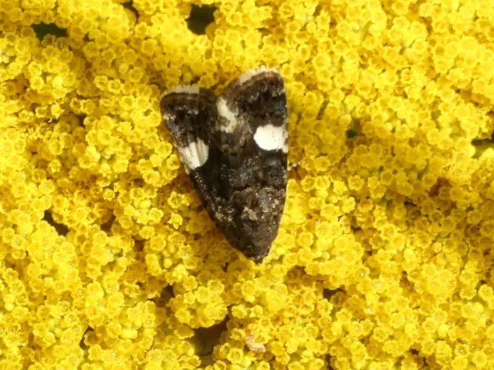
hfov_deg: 10.8
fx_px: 2612
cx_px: 247
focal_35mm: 183
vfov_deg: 8.1
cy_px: 185
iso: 80
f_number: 5.5
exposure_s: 1/125
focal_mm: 32.7
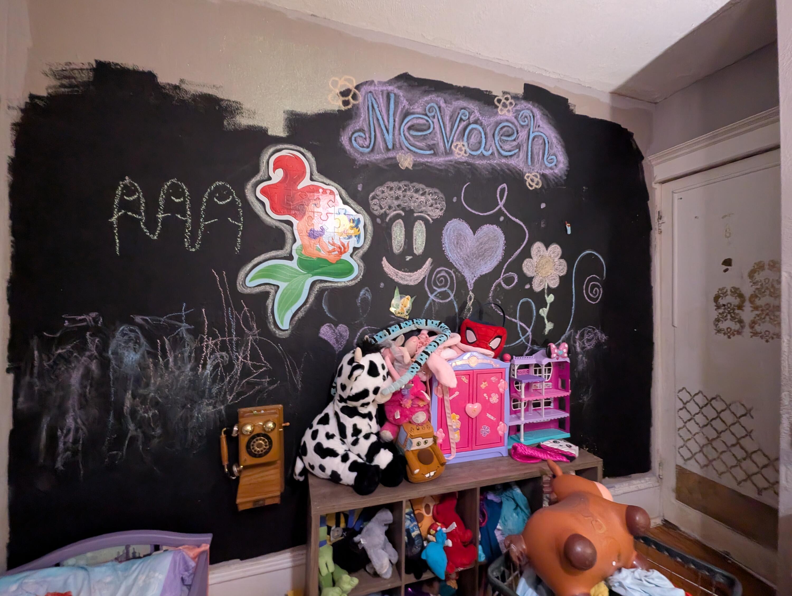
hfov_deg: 106.1
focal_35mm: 13
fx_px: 298
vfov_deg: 90.0
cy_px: 298
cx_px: 396
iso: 1277
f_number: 2.2
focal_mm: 1.95
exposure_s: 1/23.8
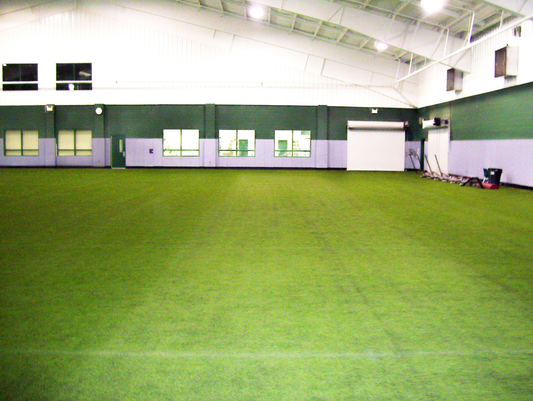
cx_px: 266
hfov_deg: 51.3
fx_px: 555
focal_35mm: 36
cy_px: 200
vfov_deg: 39.7
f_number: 2.7
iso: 200
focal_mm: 6
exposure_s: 1/60
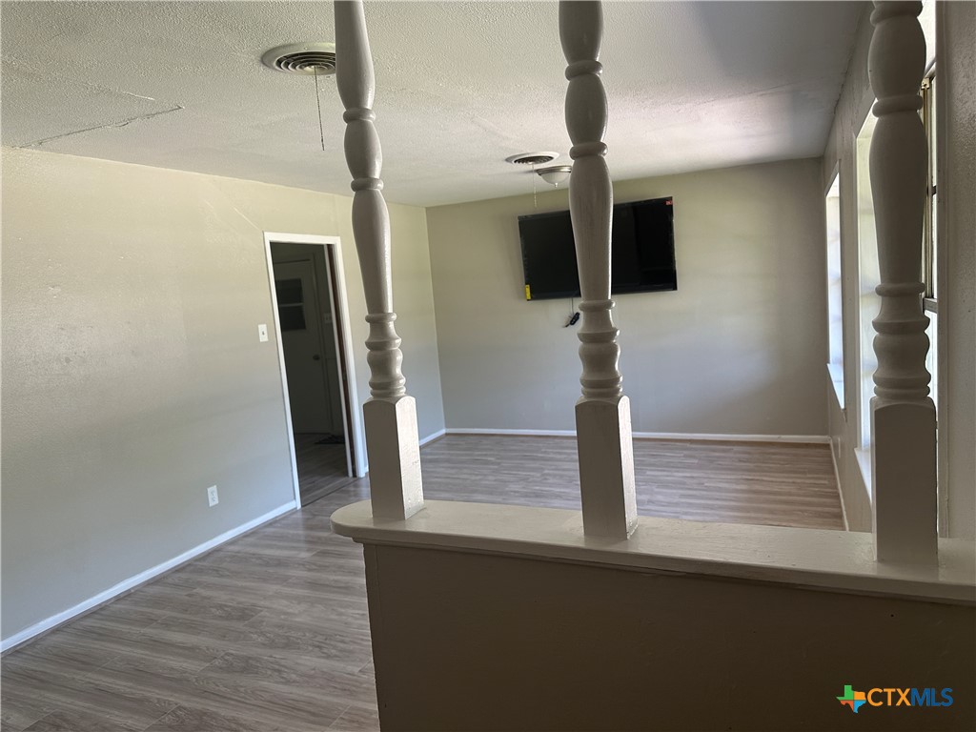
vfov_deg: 56.8
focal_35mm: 24
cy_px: 366
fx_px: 677
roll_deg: +4.8
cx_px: 488
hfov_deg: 71.6
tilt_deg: -6.9
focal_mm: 6.86
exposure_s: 1/121
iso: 160
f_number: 1.78
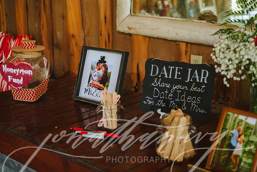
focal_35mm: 56
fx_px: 400
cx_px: 128
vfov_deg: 24.2
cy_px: 86
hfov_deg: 35.6
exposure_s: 1/30
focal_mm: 56
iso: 250
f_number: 3.5
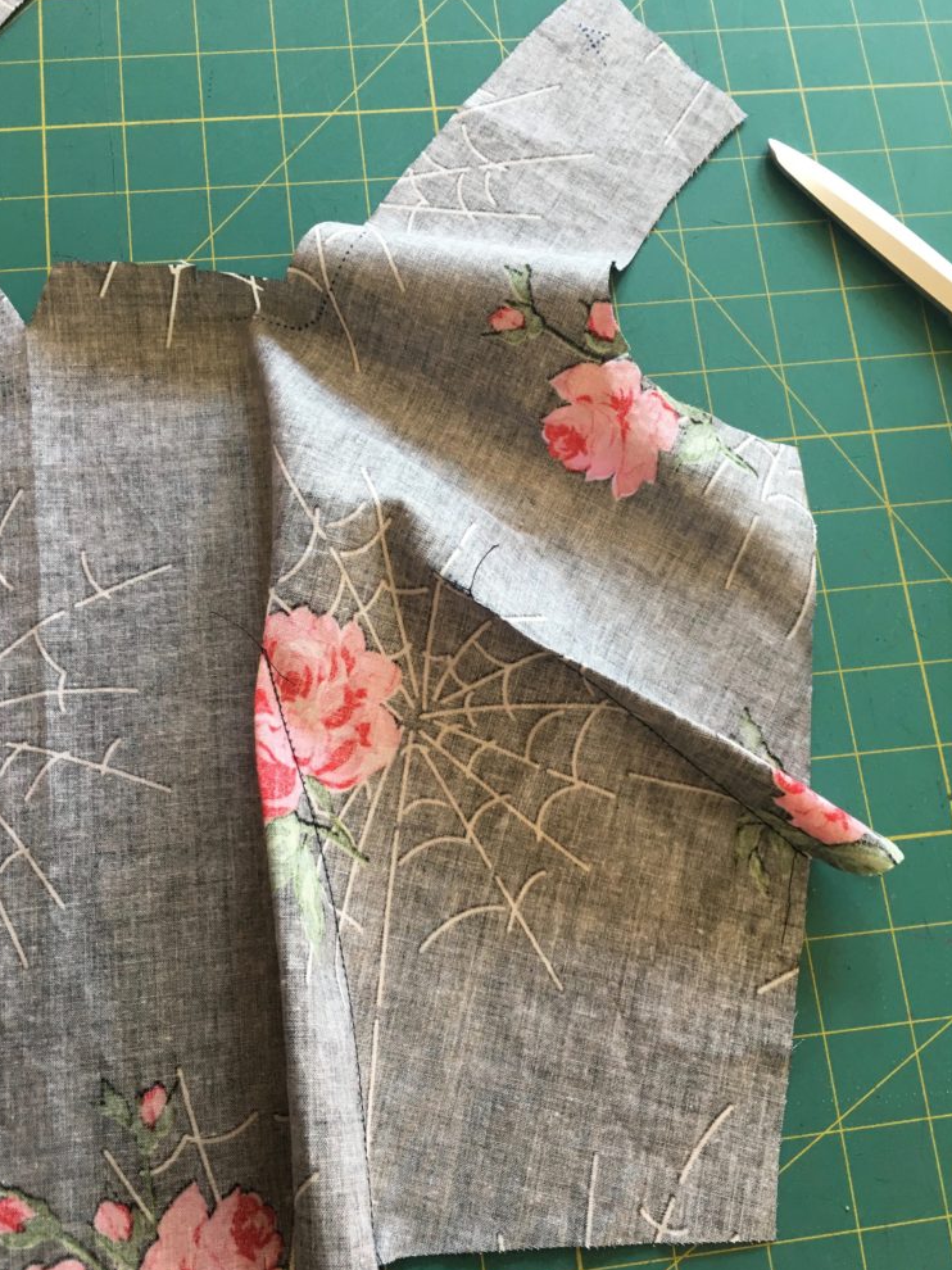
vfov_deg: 60.0
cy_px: 652
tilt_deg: -76.1
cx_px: 463
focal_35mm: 30
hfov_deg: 46.8
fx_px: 1101
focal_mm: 4.15
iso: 40
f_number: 2.2
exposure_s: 1/30
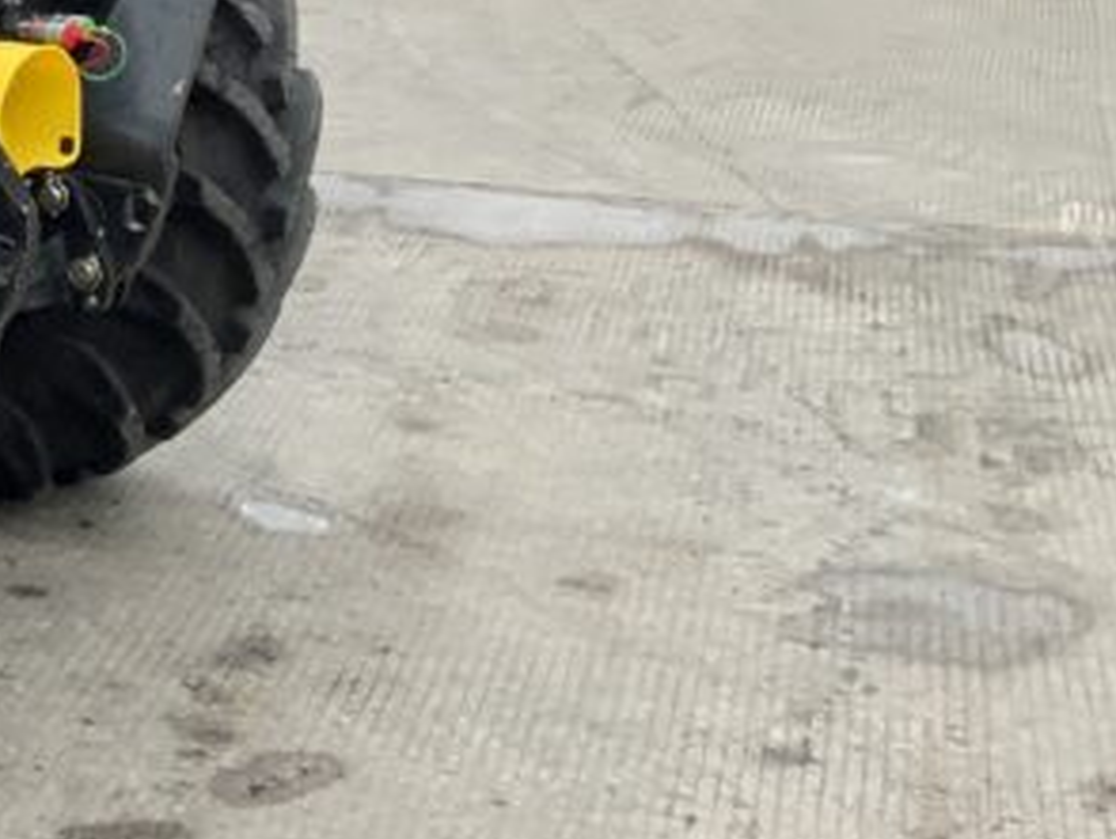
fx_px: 3259
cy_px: -285
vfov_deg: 14.0
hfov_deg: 17.2
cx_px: -634
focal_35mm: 101
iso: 16
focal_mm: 3
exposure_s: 1/224
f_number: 1.8
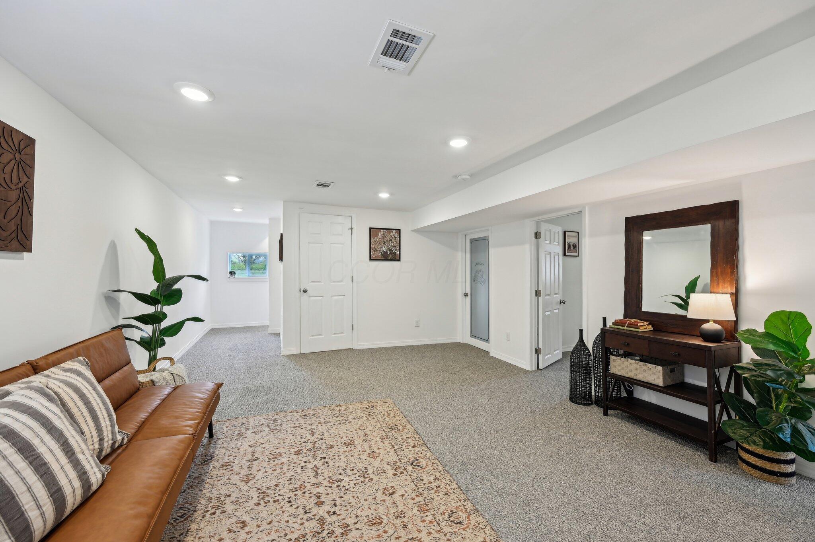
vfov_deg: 81.1
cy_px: 271
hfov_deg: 104.3
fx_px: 317
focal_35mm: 14
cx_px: 408
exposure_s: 1/15
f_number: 5.6
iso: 400
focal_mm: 14
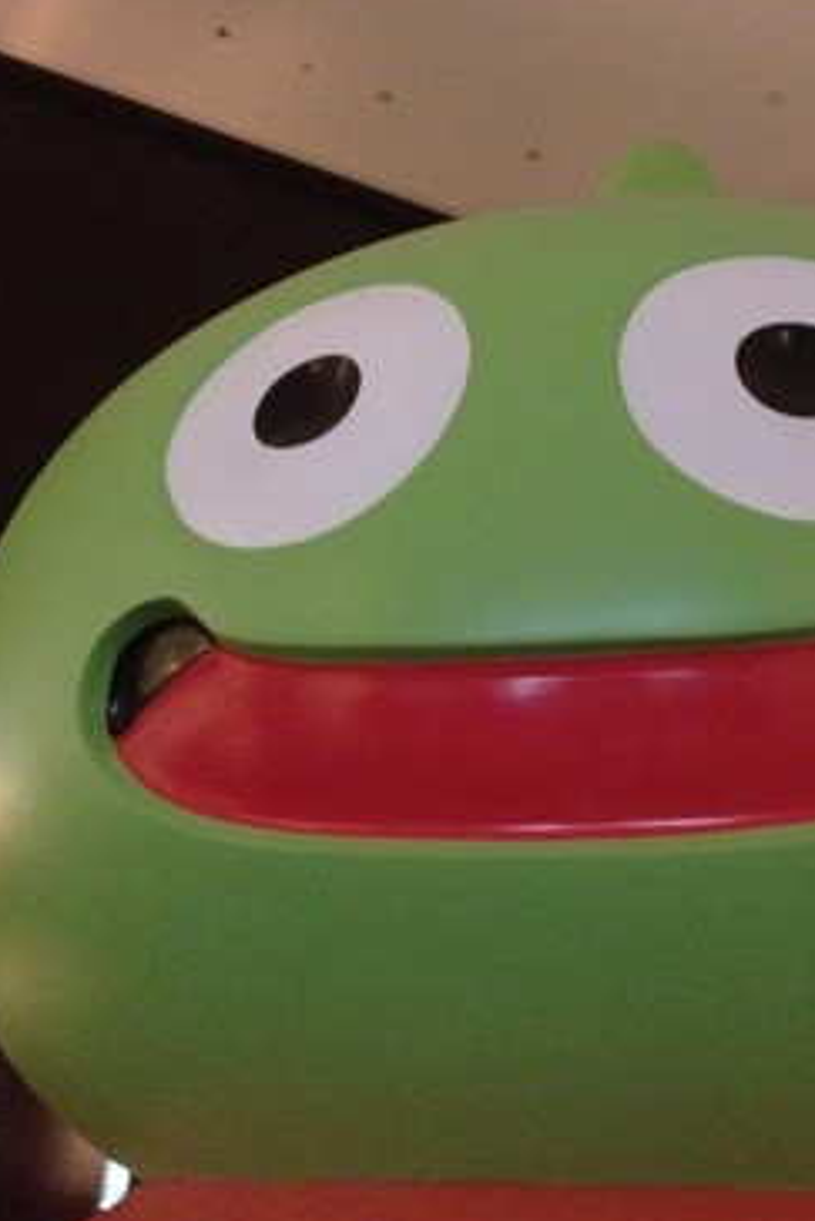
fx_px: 1696
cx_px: 607
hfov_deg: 26.7
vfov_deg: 39.6
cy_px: 612
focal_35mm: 50
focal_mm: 4.28
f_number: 2.4
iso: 800
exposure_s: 1/15
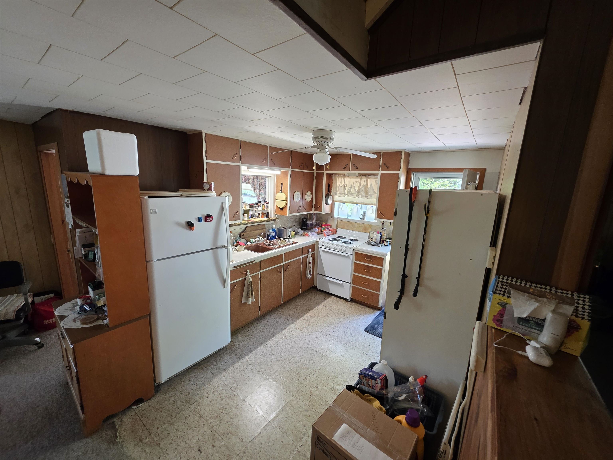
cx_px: 306
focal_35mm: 13
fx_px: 230
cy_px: 230
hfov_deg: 106.2
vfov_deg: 89.9
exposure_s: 1/60
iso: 320
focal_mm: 2.2
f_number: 1.9
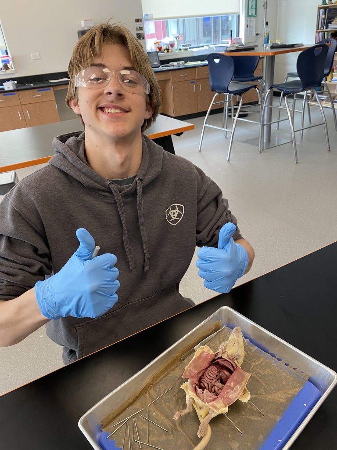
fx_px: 337
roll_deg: +5.7
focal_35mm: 26
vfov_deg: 67.3
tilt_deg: -27.2
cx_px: 168
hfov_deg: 53.1
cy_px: 225
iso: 160
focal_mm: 4.25
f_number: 1.8
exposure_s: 1/60
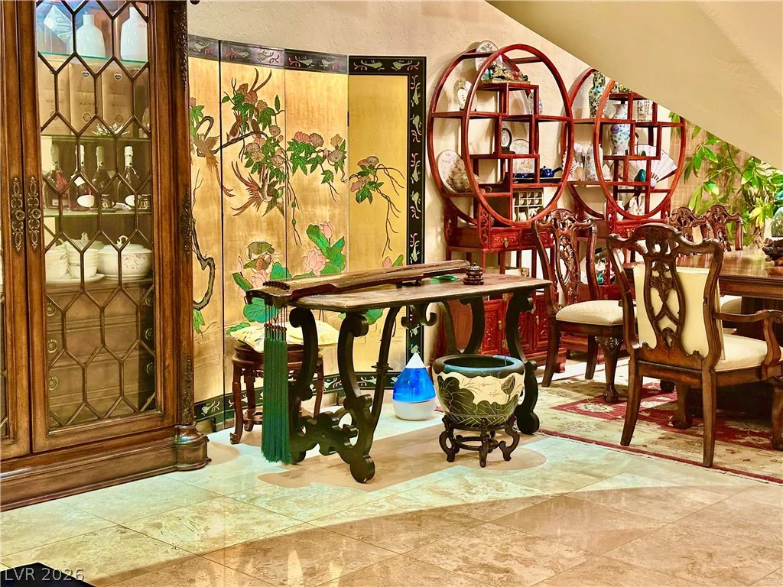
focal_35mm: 48
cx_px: 392
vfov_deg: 30.3
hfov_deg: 39.7
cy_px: 294
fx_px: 1086
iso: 500
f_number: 1.78
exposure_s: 1/40
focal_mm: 6.86
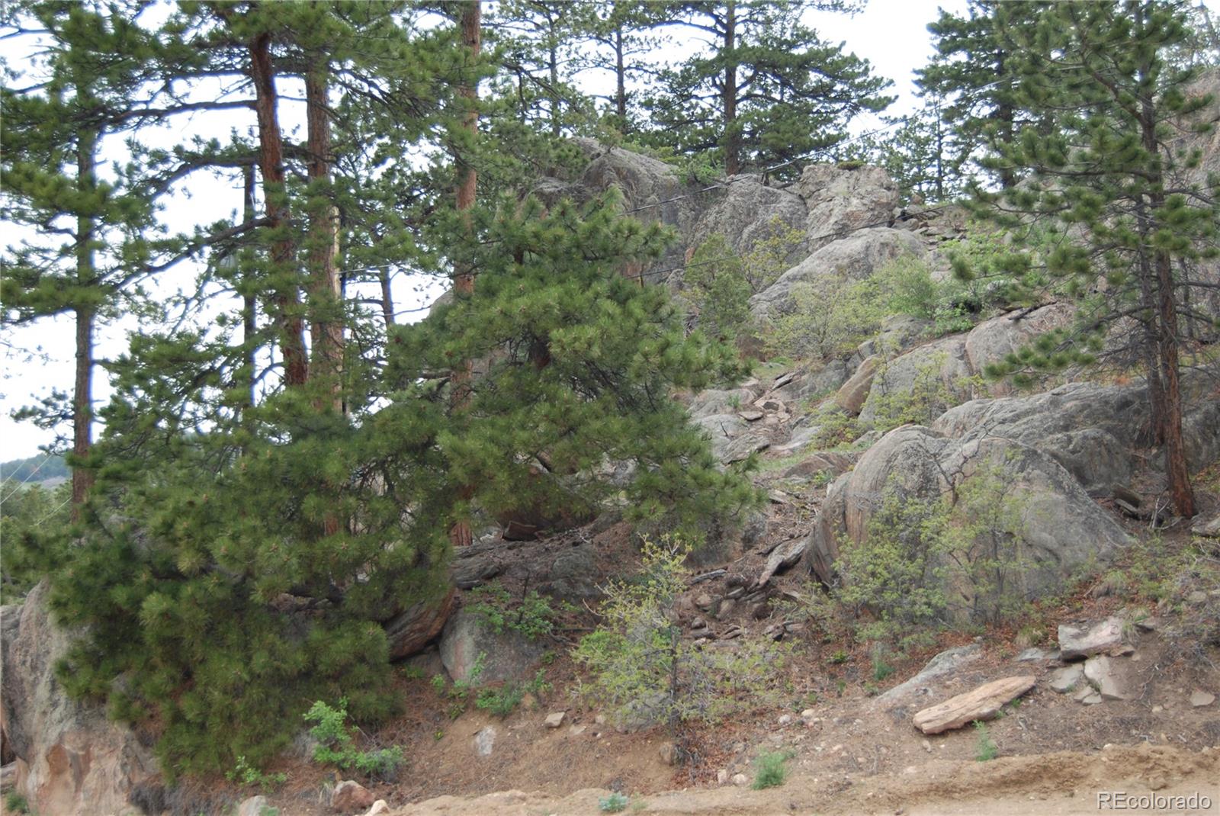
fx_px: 1526
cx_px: 610
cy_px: 408
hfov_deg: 43.6
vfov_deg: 29.9
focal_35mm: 45
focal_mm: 30
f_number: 4.5
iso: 200
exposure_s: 1/80
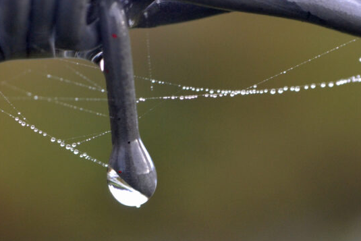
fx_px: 1584
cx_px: 85
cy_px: 46
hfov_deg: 13.0
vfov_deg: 8.7
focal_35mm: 158
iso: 800
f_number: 8
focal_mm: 55
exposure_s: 1/125
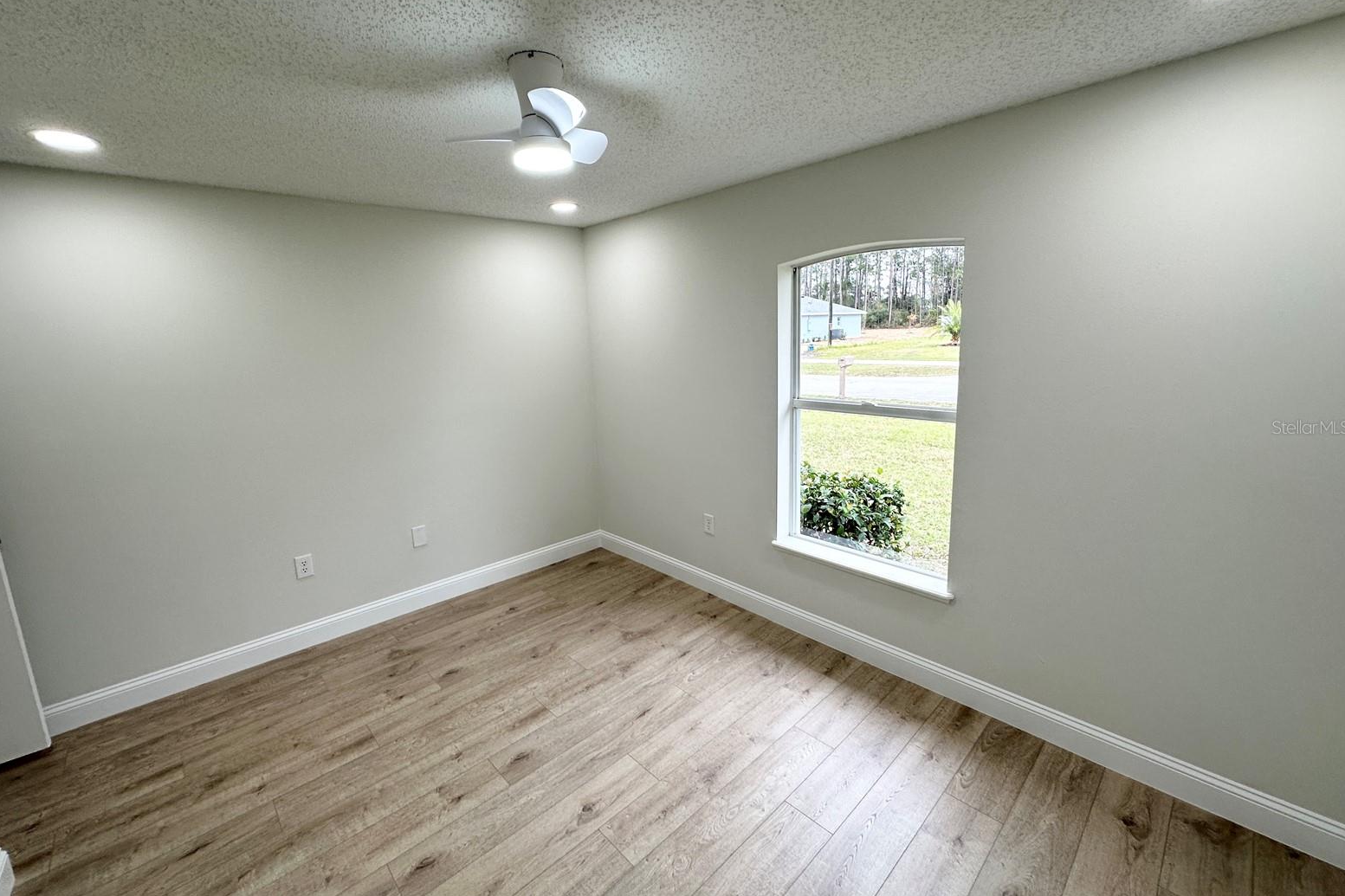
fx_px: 560
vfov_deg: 77.3
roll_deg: +2.4
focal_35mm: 15
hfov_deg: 100.4
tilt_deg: -10.6
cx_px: 661
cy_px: 427
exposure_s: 1/120
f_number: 2.2
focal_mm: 2.22
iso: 64
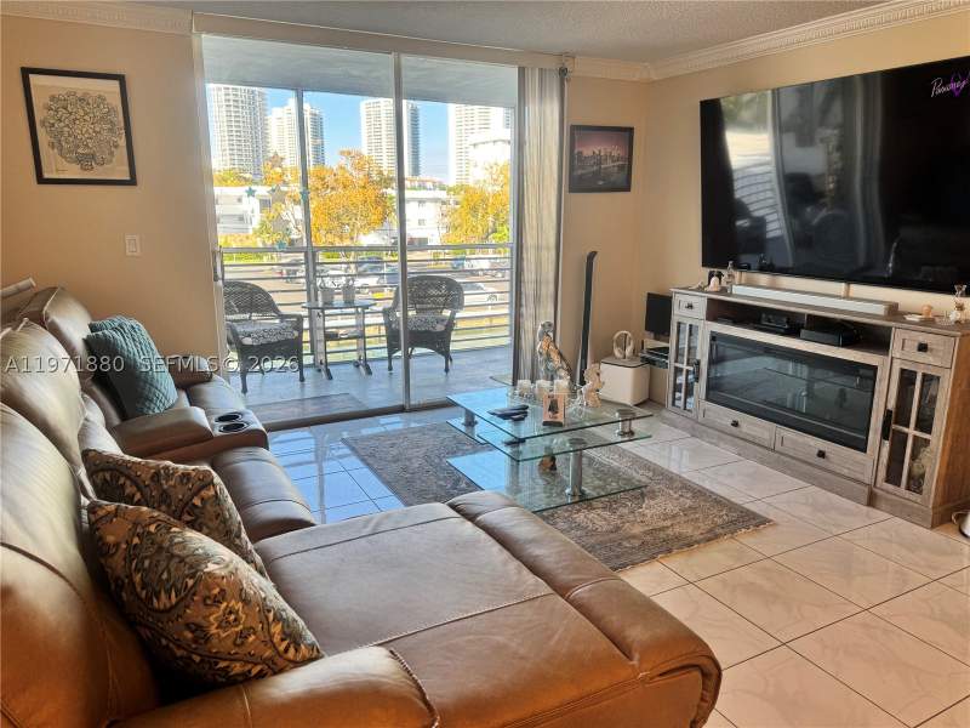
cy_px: 364
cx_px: 485
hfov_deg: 71.6
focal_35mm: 24
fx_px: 673
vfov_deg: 56.8
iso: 50
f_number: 1.78
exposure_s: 1/136
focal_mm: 6.76
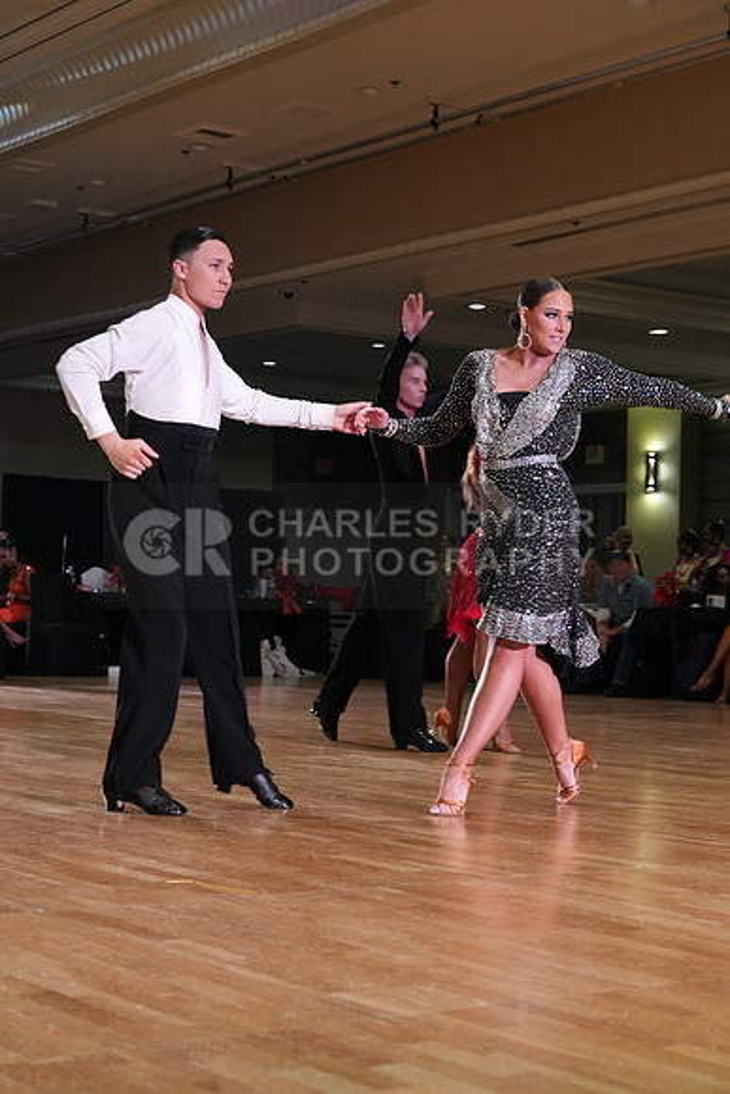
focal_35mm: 62
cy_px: 547
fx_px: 1885
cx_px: 365
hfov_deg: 21.9
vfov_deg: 32.4
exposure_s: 1/200
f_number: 7.1
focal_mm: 62
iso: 4000
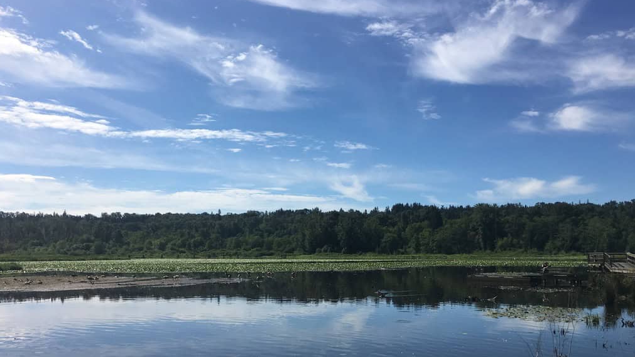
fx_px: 539
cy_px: 228
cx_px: 317
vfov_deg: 36.4
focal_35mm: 32
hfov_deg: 61.0
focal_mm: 4.2
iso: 25
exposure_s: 1/2564
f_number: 2.2
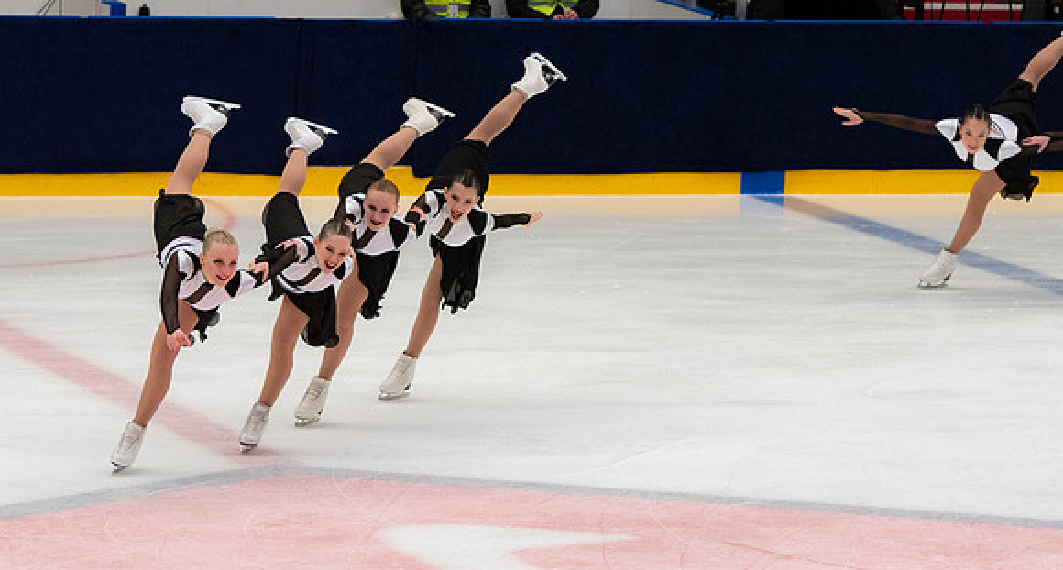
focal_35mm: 239
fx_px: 6675
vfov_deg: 4.9
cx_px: 362
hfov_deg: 9.1
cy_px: 245
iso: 1100
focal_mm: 112
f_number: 5.6
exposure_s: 1/320
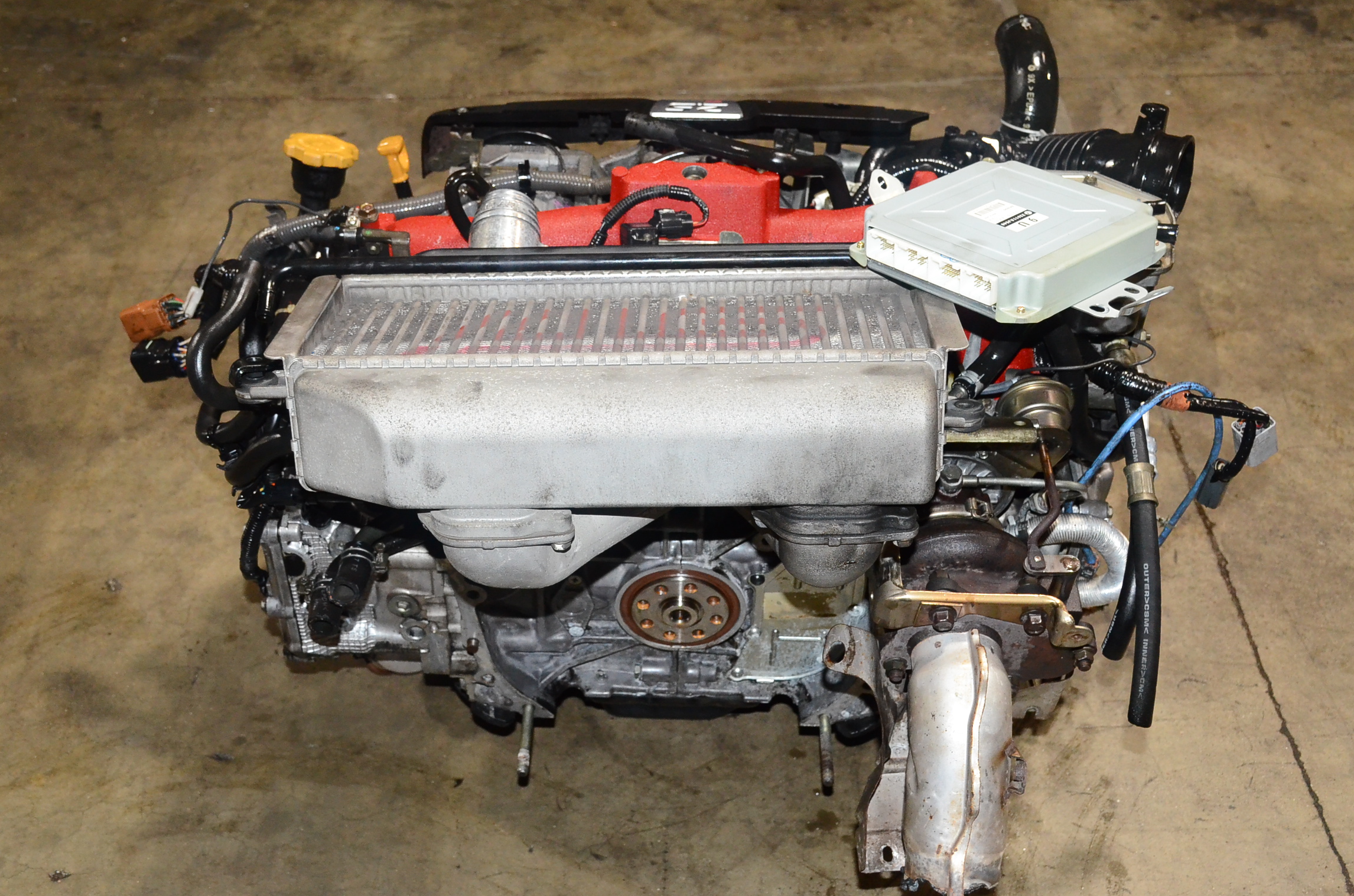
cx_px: 671
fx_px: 1634
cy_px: 465
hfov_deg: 45.0
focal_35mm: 44
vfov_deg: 30.7
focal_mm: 27
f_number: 6.3
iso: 2500
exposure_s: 1/60
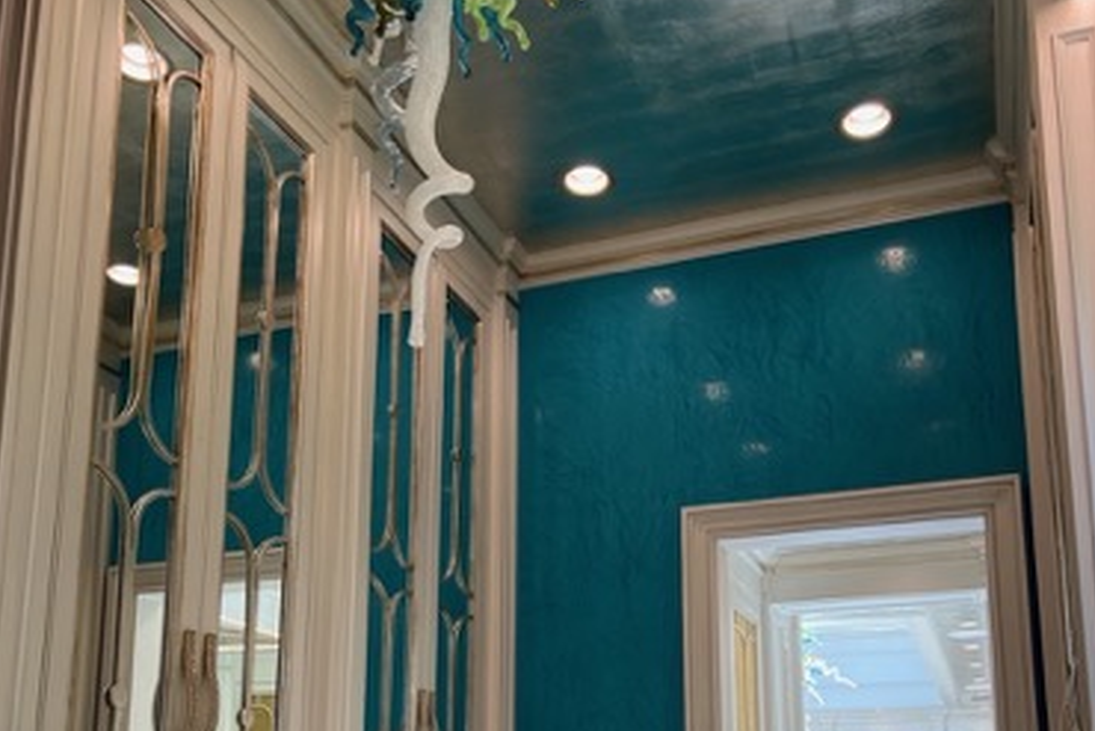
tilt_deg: +11.8
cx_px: 553
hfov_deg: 50.7
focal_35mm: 38
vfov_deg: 33.7
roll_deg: -0.2
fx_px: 1156
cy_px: 619
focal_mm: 5.7
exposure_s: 1/209
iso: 50
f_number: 1.5
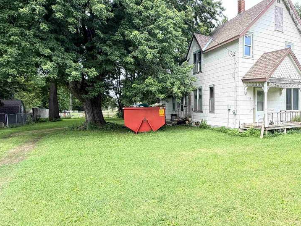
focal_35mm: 25
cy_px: 121
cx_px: 233
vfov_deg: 54.8
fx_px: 217
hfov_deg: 64.3
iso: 40
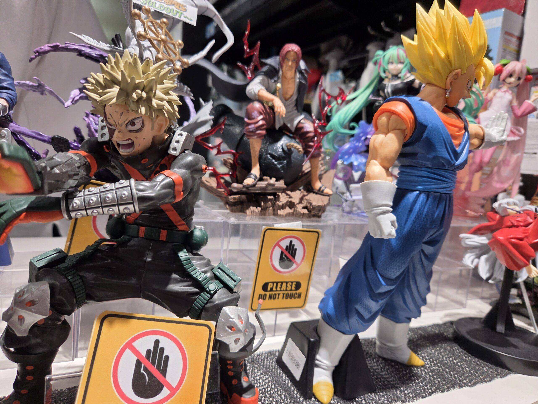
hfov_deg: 73.9
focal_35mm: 23
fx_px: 357
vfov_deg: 58.9
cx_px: 269
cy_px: 202
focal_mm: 5.4
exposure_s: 1/100
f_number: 1.8
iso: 40
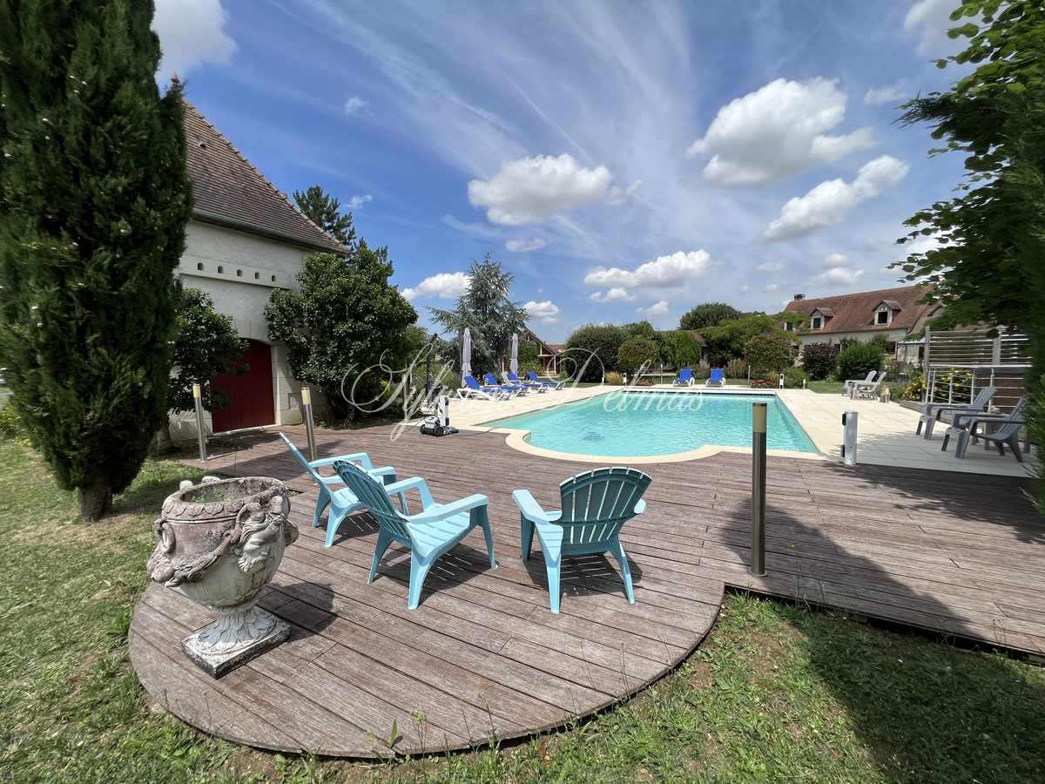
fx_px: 392
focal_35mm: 13
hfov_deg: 106.2
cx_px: 522
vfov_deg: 89.9
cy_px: 392
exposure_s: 1/2481
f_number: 1.8
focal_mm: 1.57
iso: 32
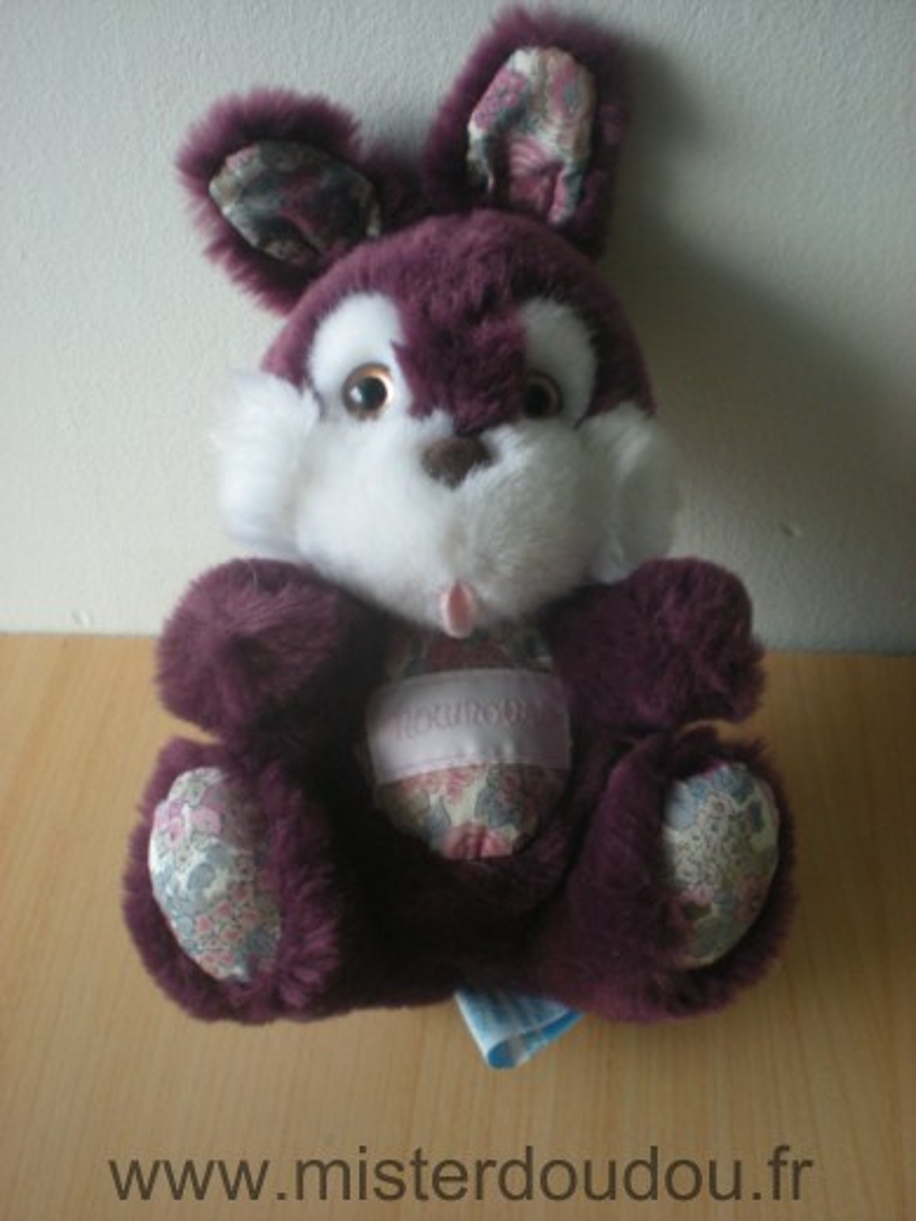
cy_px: 610
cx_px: 458
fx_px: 1341
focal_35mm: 38
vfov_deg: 49.0
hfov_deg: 37.7
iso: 200
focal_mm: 6.3
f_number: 3.1
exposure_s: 1/17.1
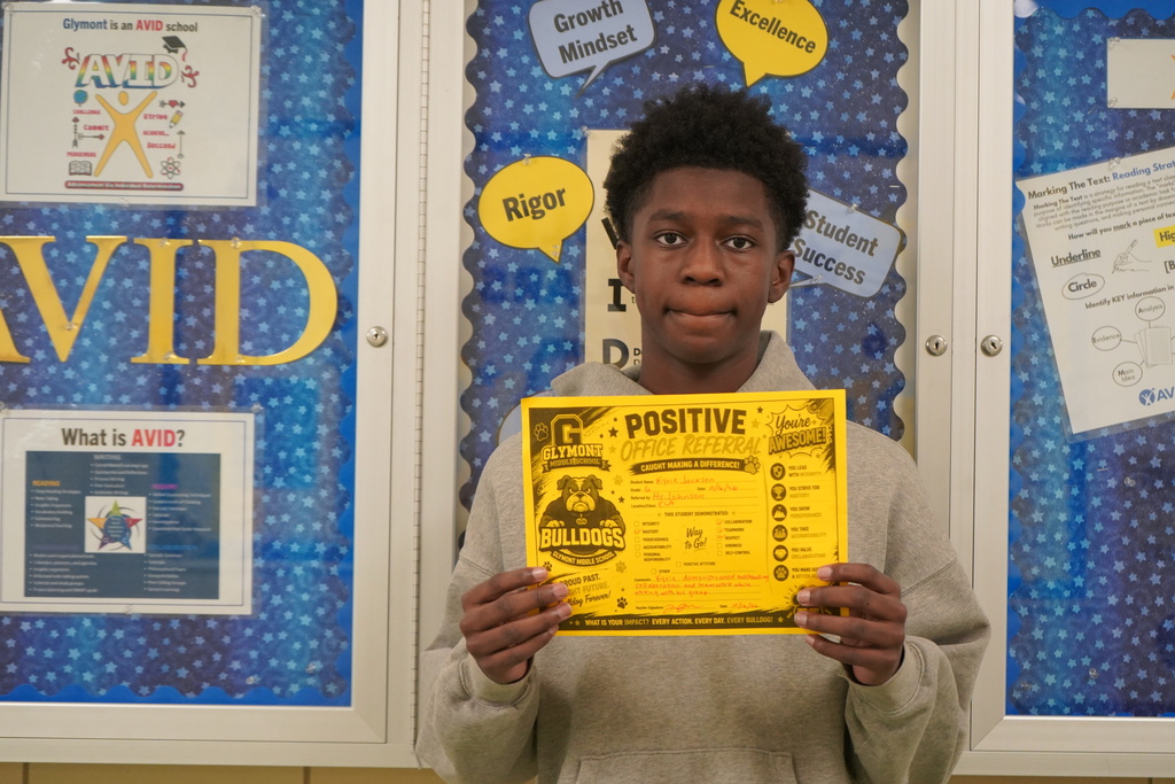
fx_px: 2285
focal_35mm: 70
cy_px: 392
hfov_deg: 28.8
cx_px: 588
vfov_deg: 19.5
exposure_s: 1/160
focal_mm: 70
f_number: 5.6
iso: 4000
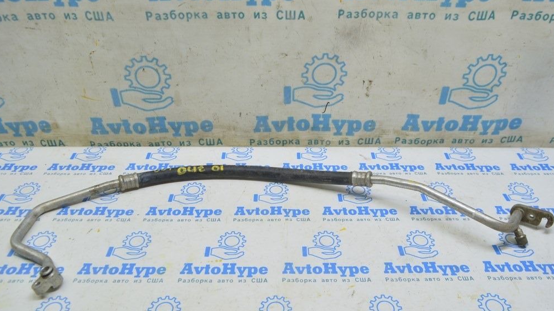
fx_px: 426
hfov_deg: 66.1
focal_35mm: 29
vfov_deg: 40.2
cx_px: 278
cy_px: 148
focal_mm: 18
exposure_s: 1/20
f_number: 5.6
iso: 400
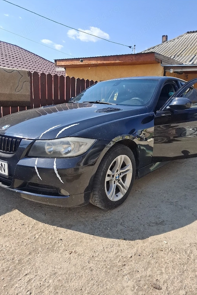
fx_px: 197
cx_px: 110
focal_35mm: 24
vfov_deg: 73.7
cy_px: 148
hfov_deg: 53.0
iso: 50
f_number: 1.8
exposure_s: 1/1250
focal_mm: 5.54
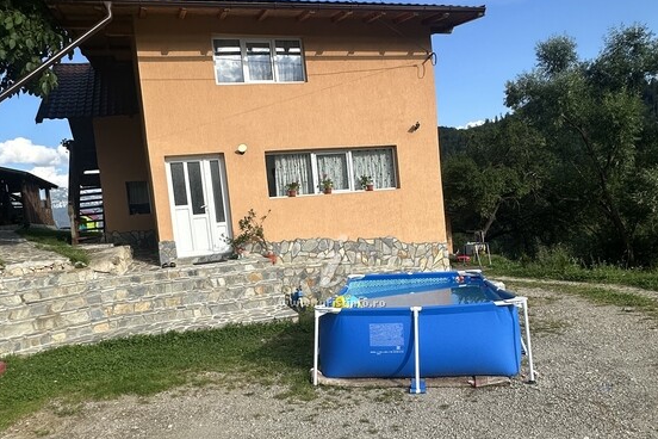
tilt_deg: -3.5
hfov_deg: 67.4
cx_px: 321
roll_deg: +5.4
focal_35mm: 27
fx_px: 493
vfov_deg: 47.7
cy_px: 258
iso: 50
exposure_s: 1/1575
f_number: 2.2
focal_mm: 2.22
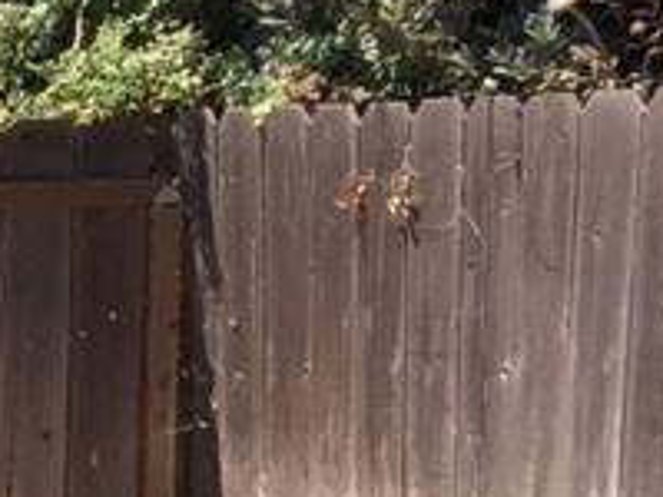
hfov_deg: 7.3
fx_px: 4156
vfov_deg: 6.8
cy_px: 600
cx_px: -1740
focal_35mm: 217
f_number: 2.2
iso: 32
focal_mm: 4.15
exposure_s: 1/581
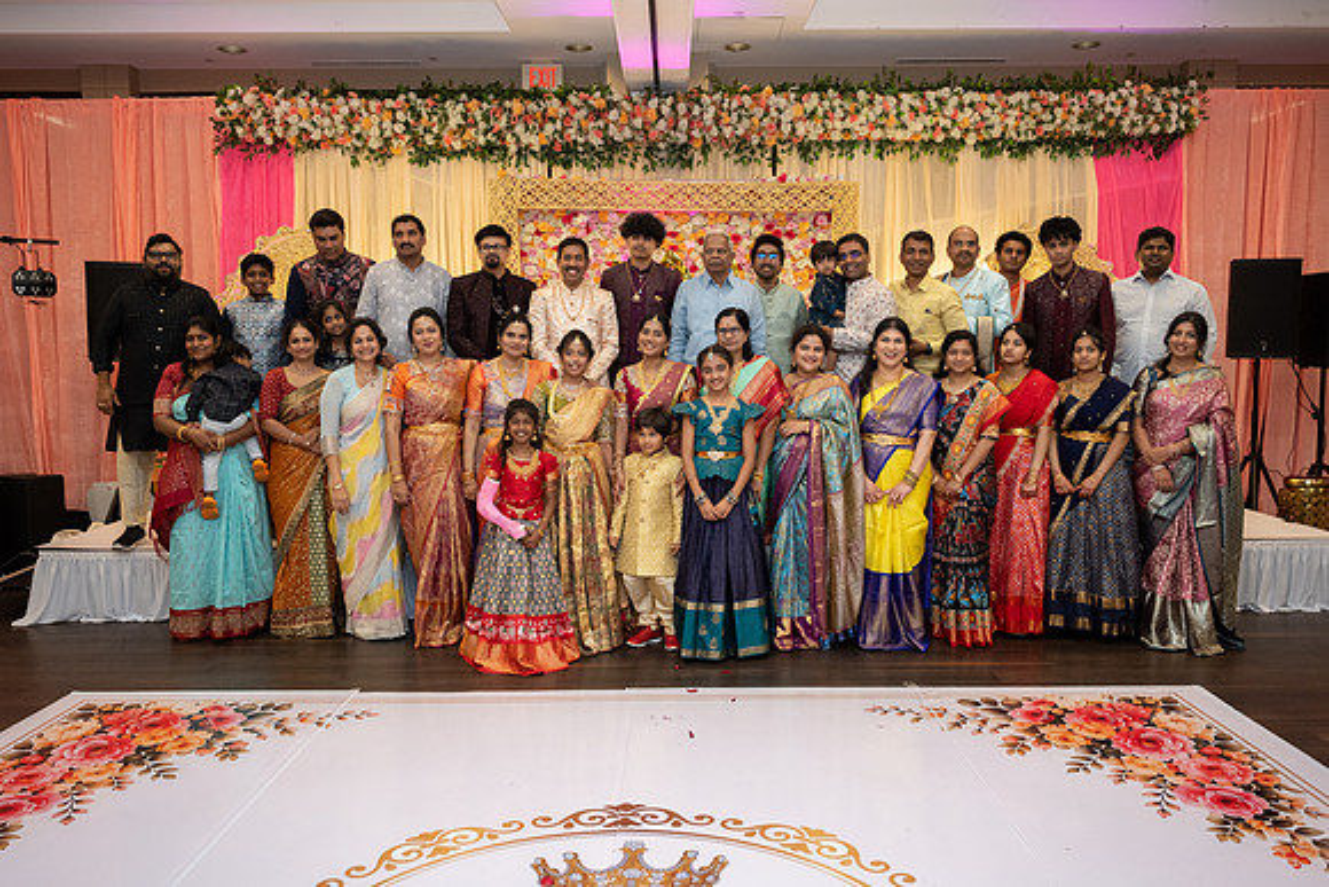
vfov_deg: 44.2
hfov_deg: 62.6
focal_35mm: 30
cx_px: 664
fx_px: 1092
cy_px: 444
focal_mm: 29.5
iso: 1250
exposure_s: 1/160
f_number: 4
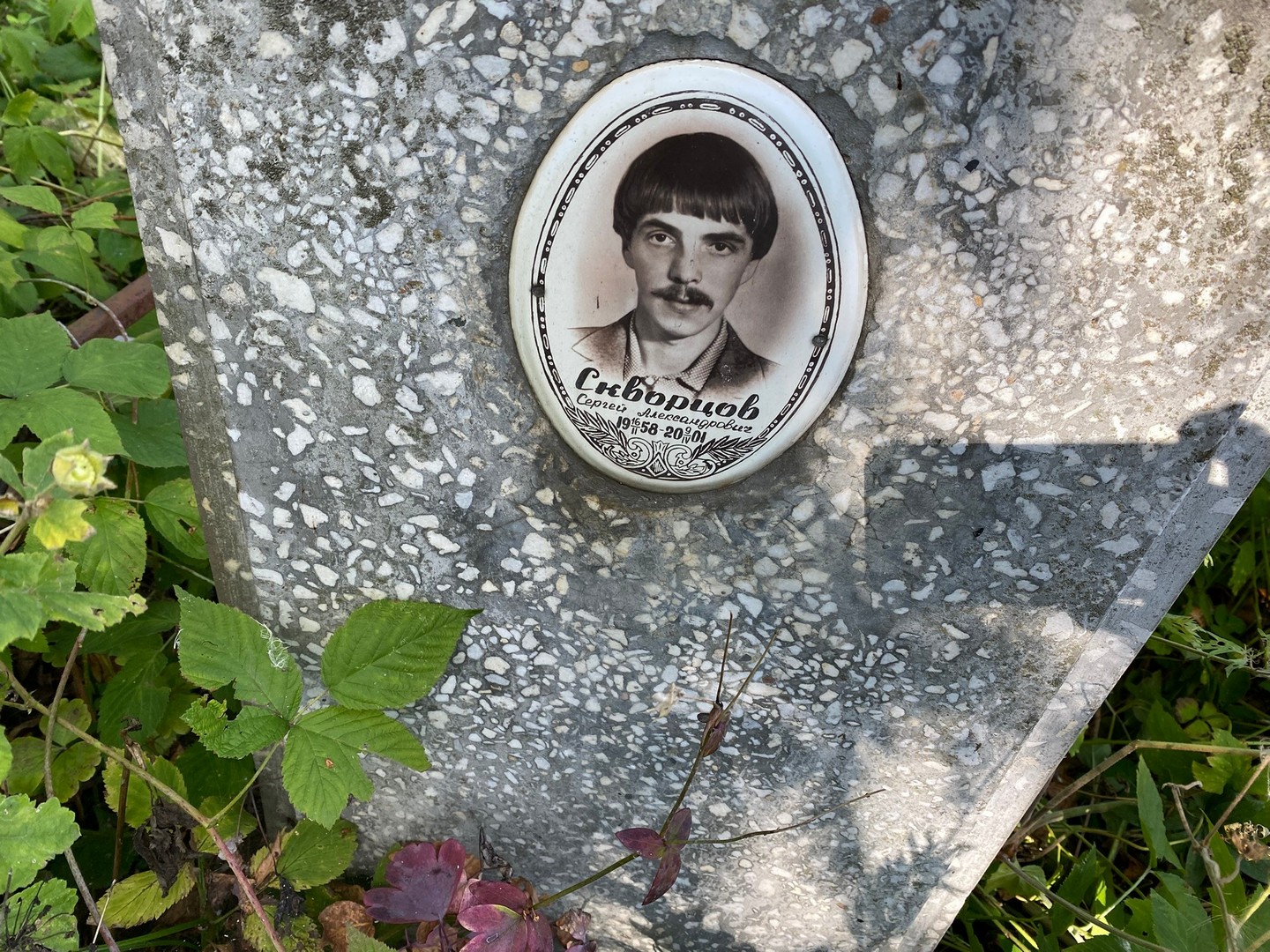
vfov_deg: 53.1
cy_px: 476
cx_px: 635
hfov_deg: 67.3
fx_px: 954
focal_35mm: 26
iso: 32
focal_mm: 4.25
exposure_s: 1/167
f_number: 1.8
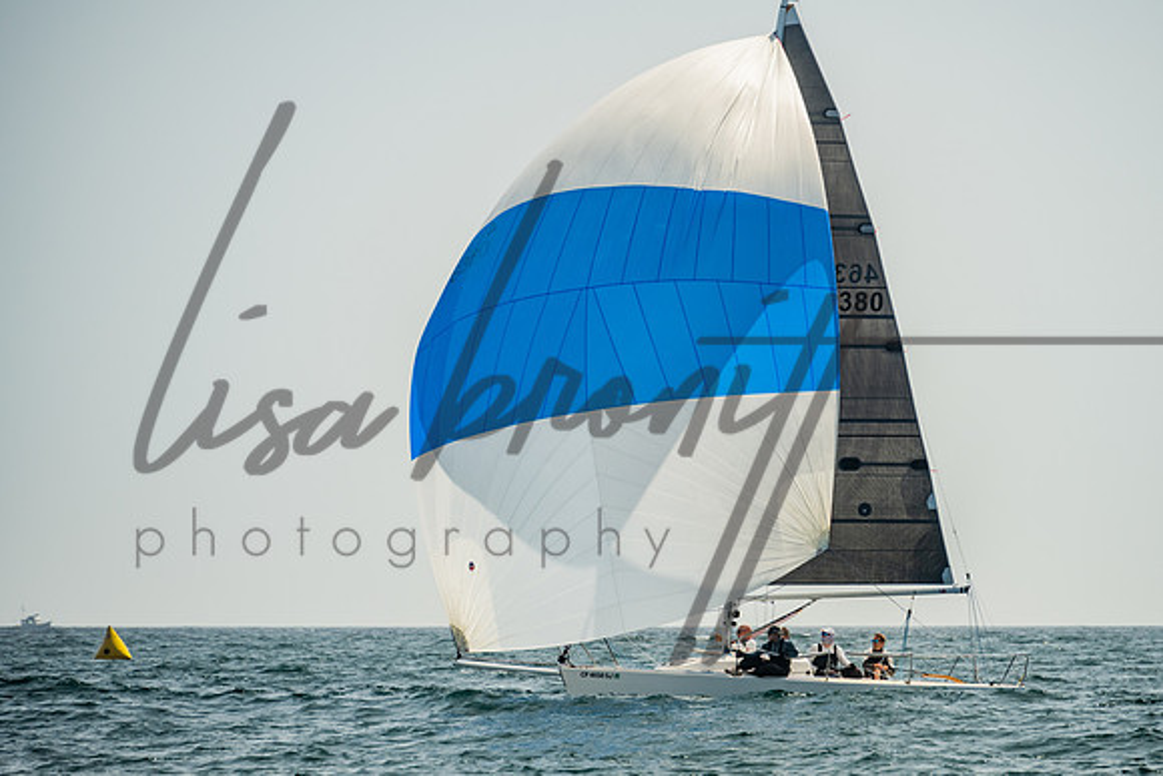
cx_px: 684
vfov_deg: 5.7
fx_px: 7740
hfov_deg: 8.6
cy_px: 432
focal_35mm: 240
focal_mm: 200
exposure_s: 1/1000
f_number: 6.3
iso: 320
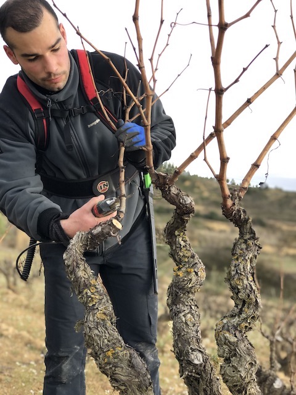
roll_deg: -5.7
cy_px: 198
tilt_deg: +5.0
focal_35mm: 57
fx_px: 650
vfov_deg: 33.8
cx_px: 148
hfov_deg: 25.7
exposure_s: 1/120
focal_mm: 6.6
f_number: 2.8
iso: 40
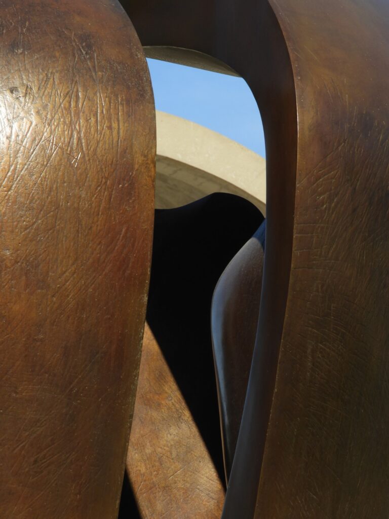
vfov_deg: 11.0
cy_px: 260
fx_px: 2697
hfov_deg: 8.2
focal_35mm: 180
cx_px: 194
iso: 100
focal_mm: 32.2
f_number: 7.6
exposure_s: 1/320
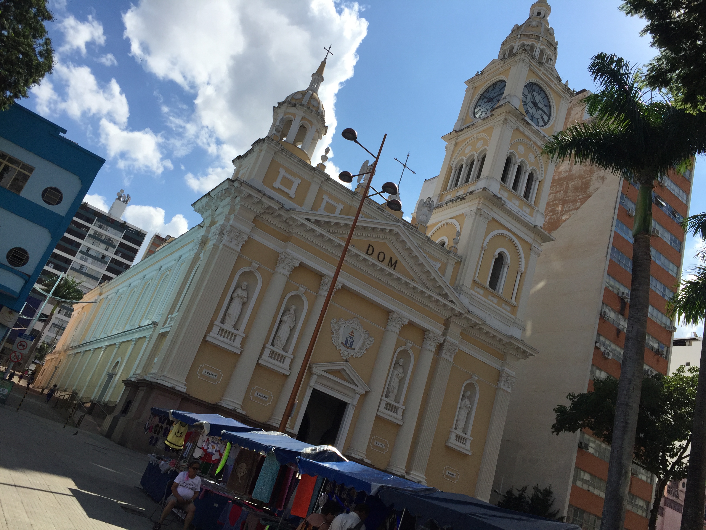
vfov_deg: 48.2
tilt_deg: +18.5
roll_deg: -18.5
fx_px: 591
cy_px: 265
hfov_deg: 61.7
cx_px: 353
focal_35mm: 29
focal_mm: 4.15
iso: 32
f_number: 2.2
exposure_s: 1/3968
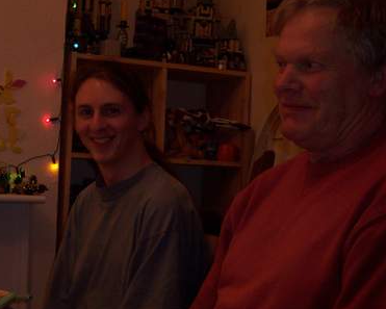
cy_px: 163
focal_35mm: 64
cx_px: 187
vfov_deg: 23.9
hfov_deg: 29.6
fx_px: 731
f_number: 2.8
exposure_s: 1/30
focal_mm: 8
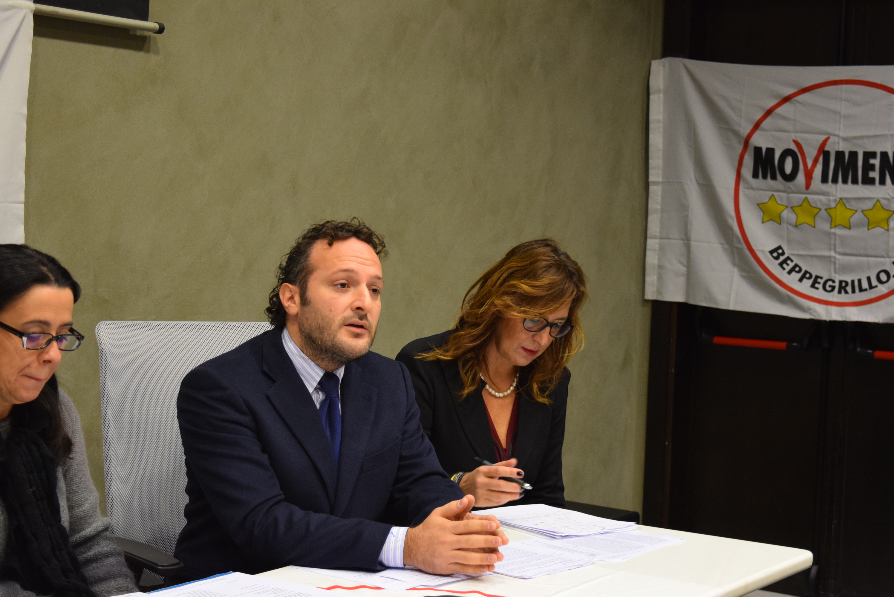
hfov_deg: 29.8
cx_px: 447
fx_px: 1677
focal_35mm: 68
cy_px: 298
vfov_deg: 20.2
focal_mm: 45
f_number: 5
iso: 1600
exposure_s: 1/60
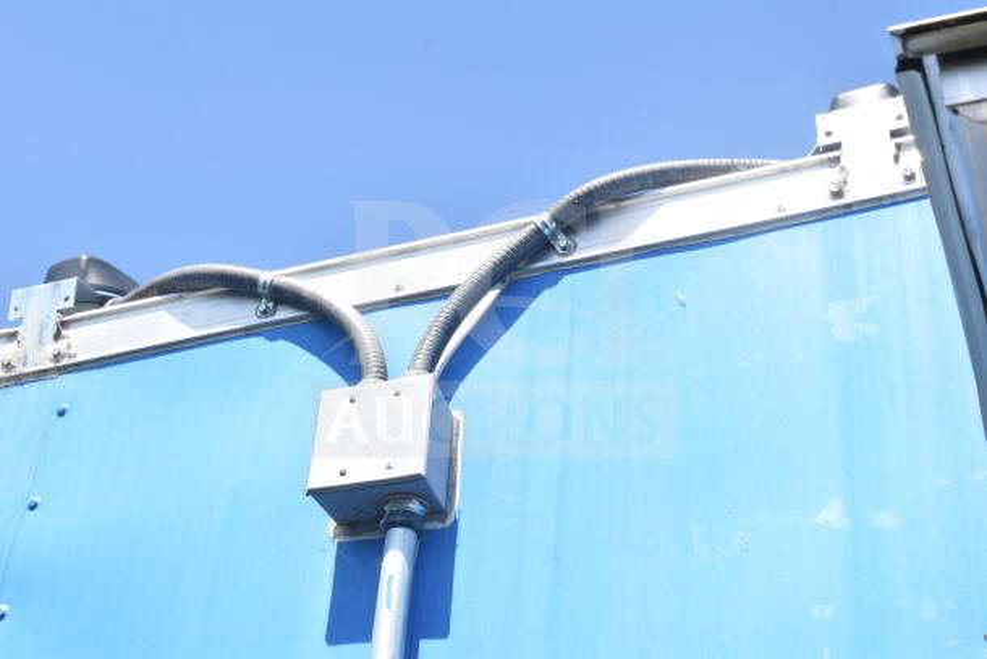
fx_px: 1563
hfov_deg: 35.0
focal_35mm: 57
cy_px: 330
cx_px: 494
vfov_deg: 23.8
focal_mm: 38
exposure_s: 1/800
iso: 1600
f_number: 14
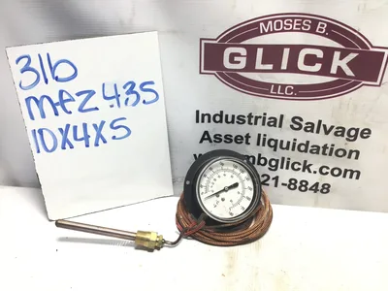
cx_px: 194
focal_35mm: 31
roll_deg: -1.7
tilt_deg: -30.5
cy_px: 146
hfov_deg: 58.4
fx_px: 347
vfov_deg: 45.4
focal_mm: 3.3
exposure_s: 1/120
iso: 40
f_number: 2.4
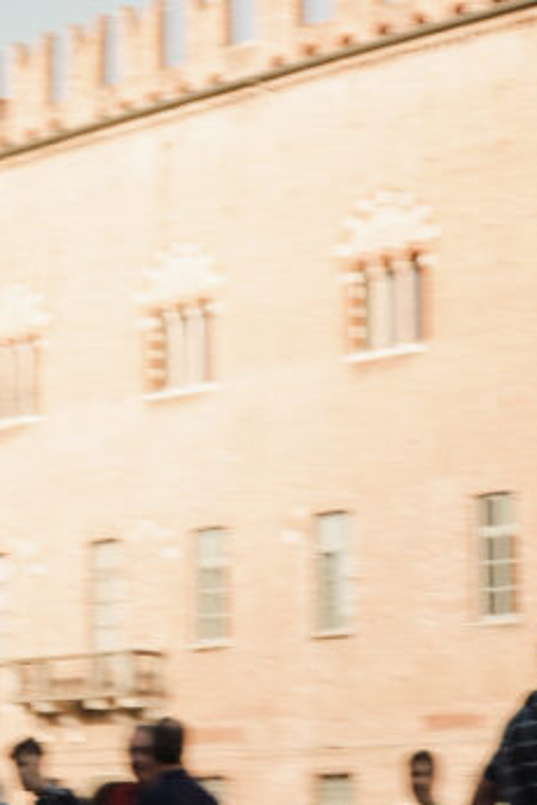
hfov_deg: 9.5
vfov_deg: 14.4
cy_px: 513
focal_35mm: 142
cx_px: -132
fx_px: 3177
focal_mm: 35
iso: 100
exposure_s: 1/40
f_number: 9
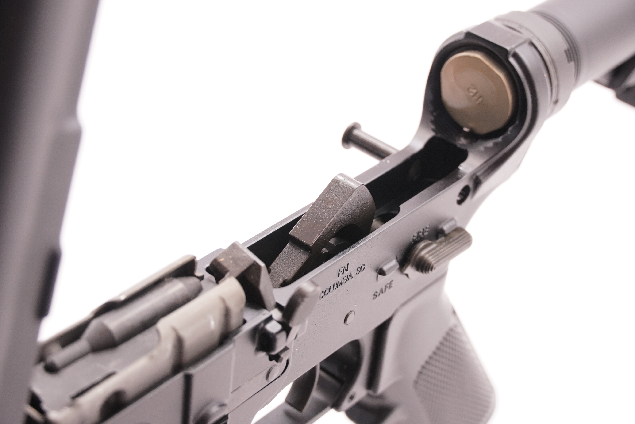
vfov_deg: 17.1
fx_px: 1412
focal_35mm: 80
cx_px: 332
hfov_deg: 25.3
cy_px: 206
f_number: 5.6
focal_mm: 50
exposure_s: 1/125
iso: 1000
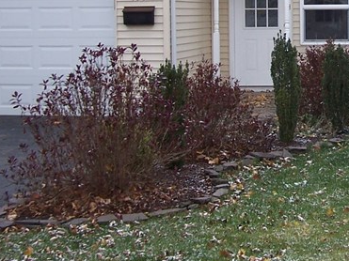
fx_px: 1058
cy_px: -1
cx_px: 325
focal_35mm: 105
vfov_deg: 13.9
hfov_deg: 18.4
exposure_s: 1/250
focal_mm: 6.3
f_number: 2.8
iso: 80
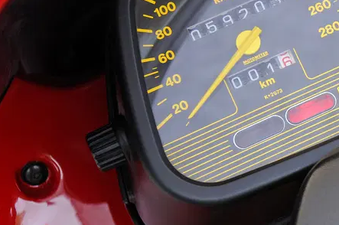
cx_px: 455
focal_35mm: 223
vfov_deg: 6.1
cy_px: -6
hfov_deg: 9.1
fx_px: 2100
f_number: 5.6
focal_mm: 55
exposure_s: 1/160
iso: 400
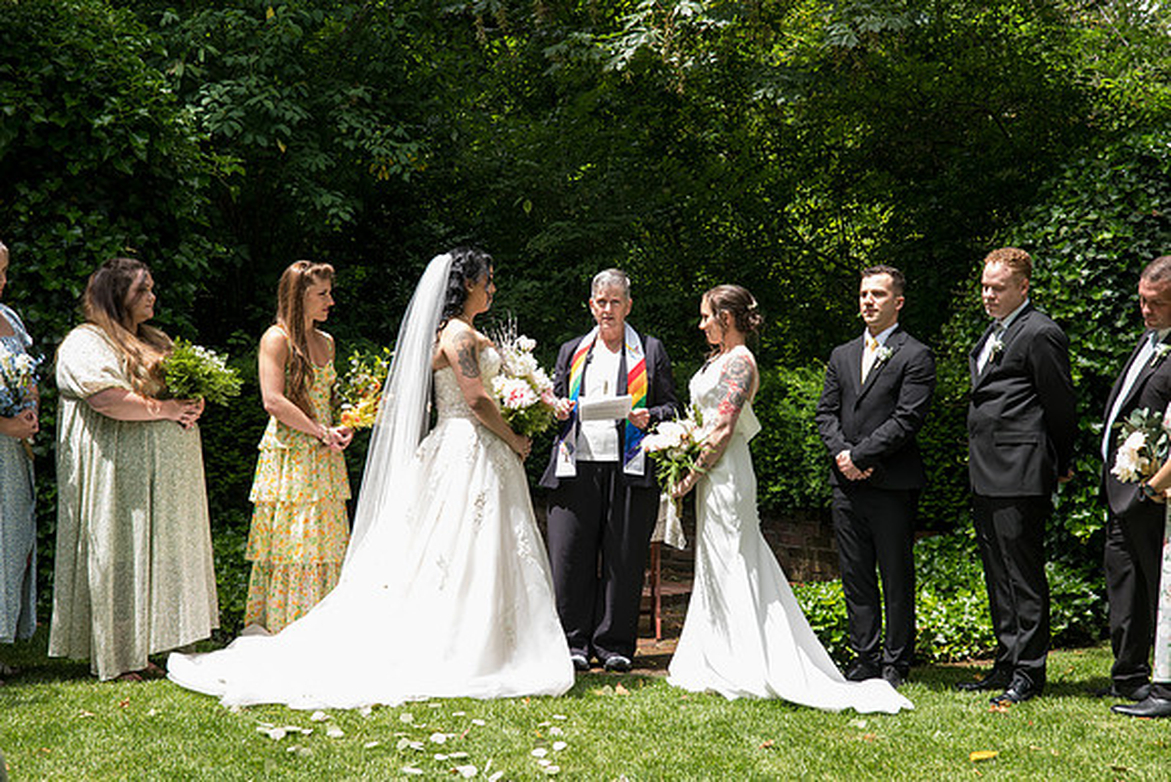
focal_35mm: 65
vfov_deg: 20.9
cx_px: 586
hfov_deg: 31.0
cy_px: 391
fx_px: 2115
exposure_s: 1/400
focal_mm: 65
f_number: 5.6
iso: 500
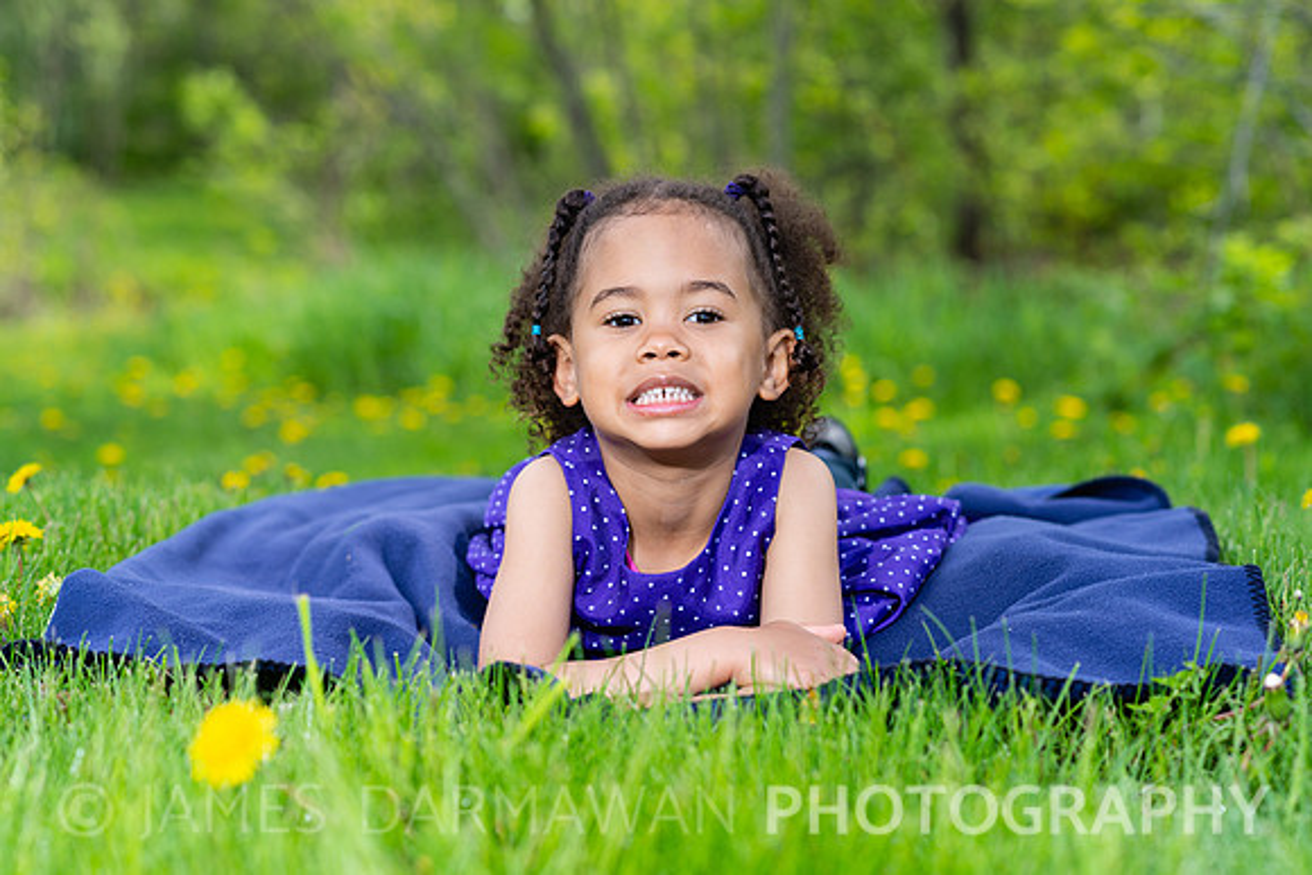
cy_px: 438
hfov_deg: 23.9
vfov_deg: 16.1
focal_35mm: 85
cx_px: 656
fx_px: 3098
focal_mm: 85
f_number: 5
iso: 100
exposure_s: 1/200
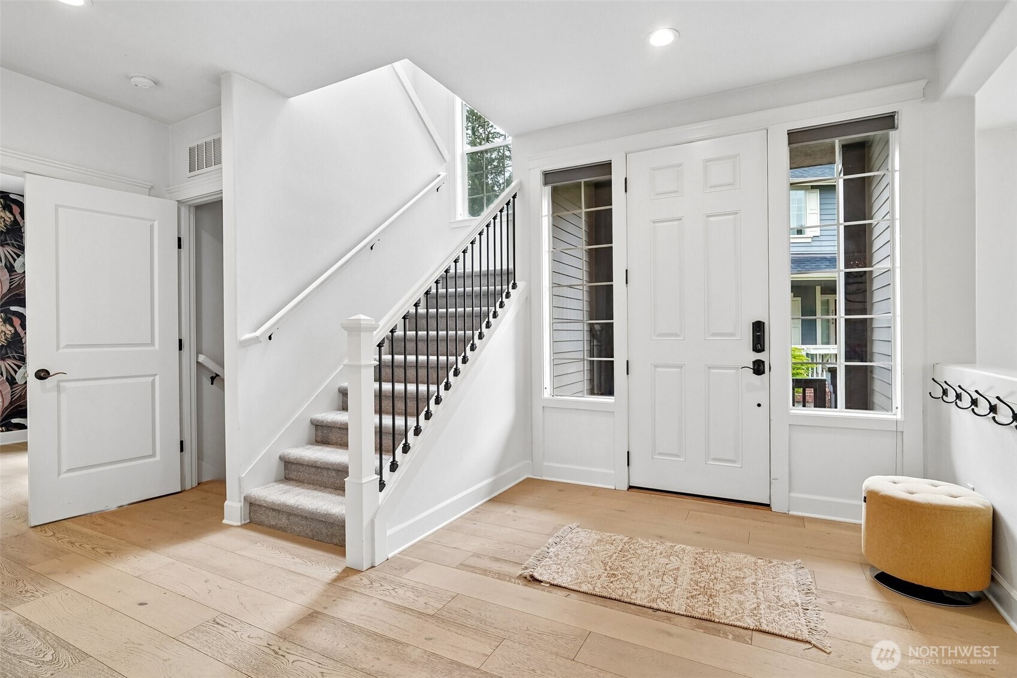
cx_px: 508
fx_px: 452
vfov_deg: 73.7
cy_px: 339
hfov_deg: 96.7
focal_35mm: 16
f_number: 8
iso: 1600
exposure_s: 1/40
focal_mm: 16
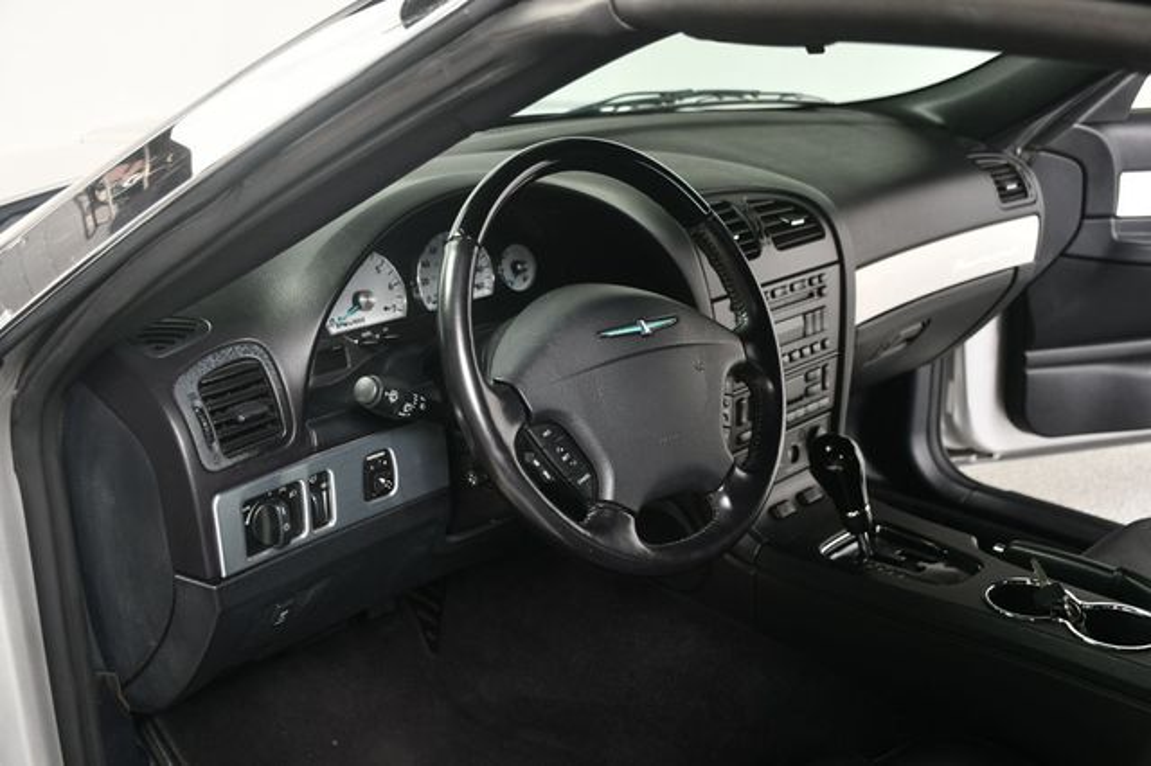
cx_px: 576
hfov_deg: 48.5
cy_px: 383
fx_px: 1278
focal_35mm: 40
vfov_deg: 33.4
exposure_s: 1/160
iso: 100
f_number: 4
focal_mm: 27
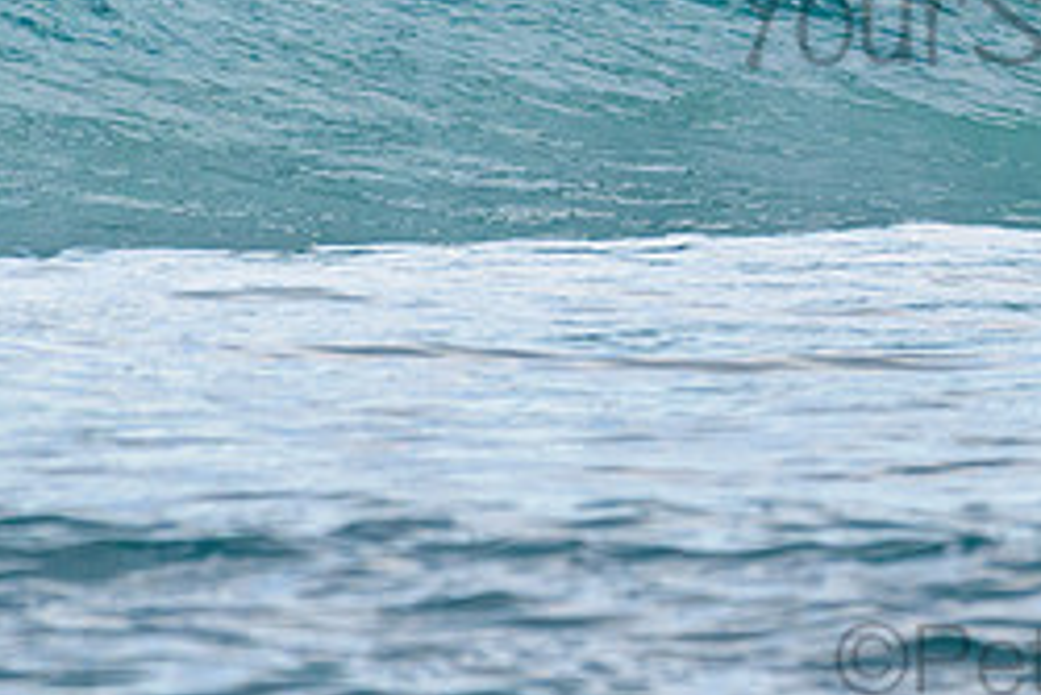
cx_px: 1124
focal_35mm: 1422
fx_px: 41142
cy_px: -43
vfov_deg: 1.0
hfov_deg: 1.4
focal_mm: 500
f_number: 5.6
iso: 1000
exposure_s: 1/2000
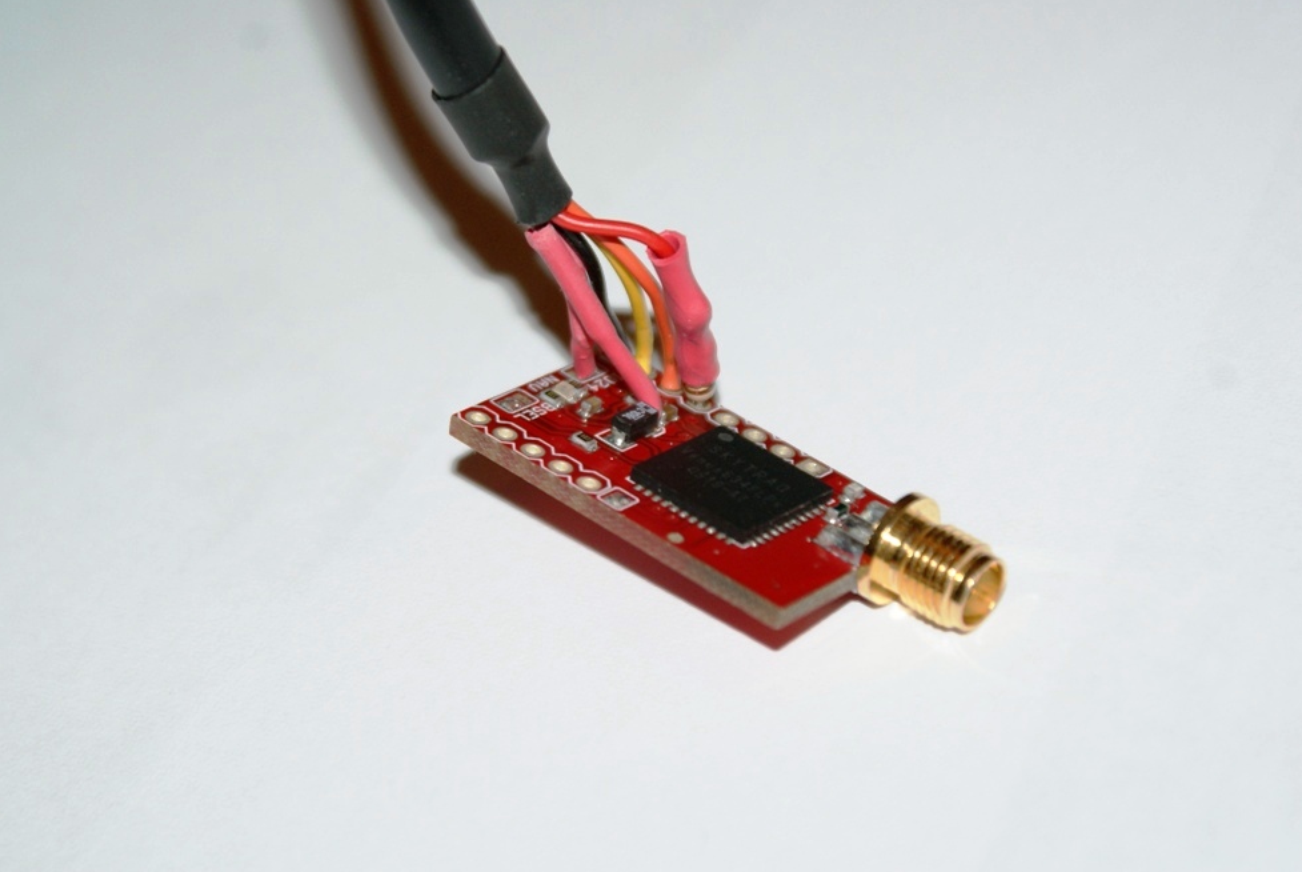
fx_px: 3983
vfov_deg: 12.5
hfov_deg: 18.6
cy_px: 422
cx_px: 660
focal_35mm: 110
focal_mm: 70
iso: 400
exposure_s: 1/125
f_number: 6.3
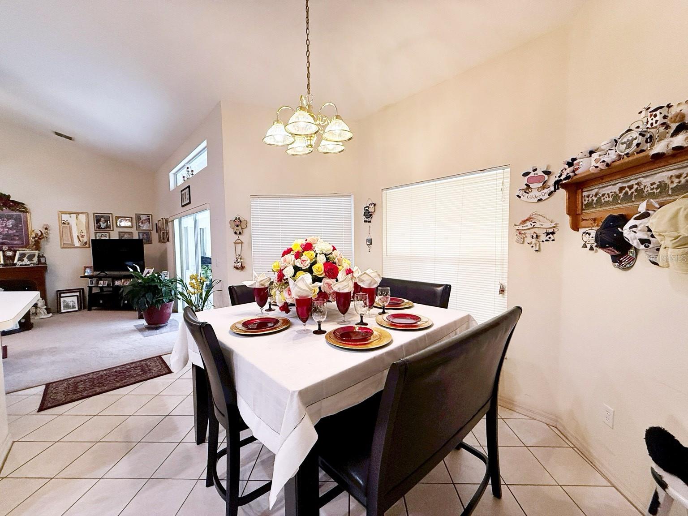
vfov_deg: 85.7
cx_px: 344
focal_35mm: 14
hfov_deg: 102.1
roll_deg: +0.2
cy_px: 258
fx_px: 278
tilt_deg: -3.1
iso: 320
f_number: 2.2
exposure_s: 1/120
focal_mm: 2.22
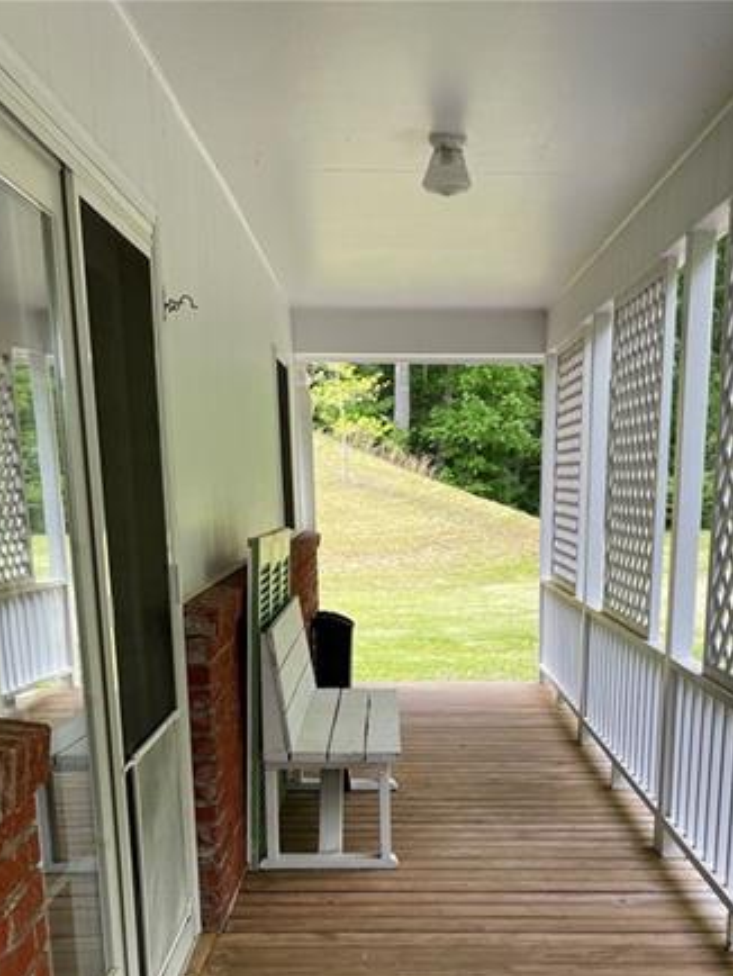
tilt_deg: -15.2
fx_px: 1297
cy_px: 861
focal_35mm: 46
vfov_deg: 38.6
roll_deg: +0.6
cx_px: 432
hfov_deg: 31.5
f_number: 1.6
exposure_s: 1/299
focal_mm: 4.2
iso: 32
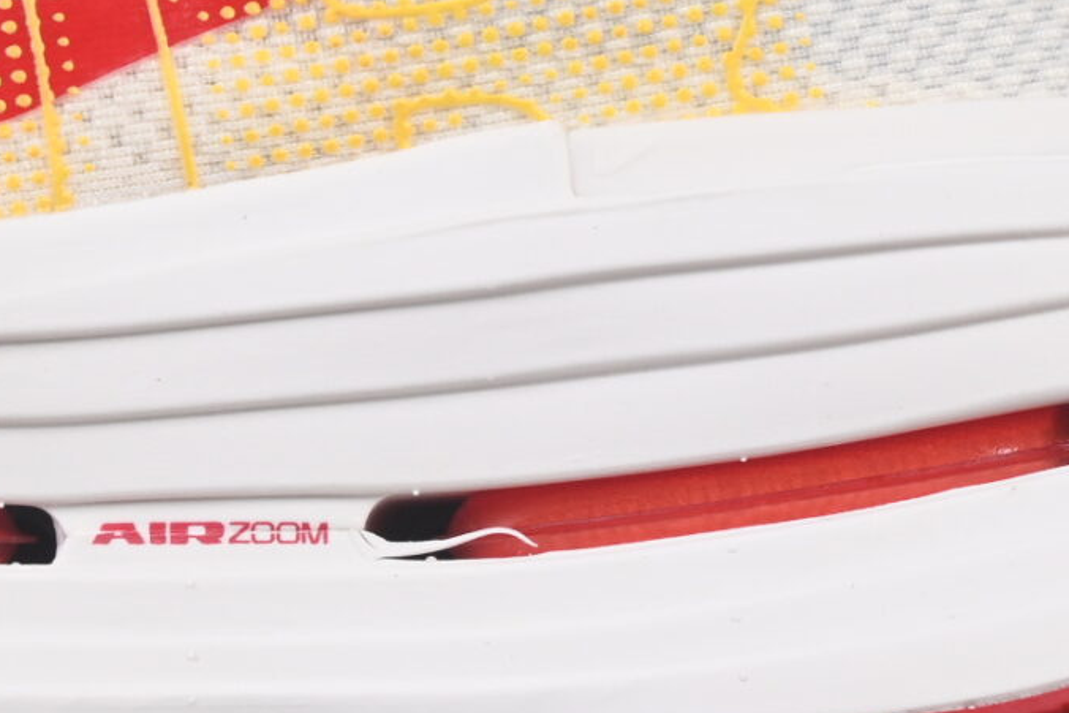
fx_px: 8434
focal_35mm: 284
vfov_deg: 4.8
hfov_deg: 7.2
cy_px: -70
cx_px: 133
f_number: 8
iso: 160
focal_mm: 50
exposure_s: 1/80
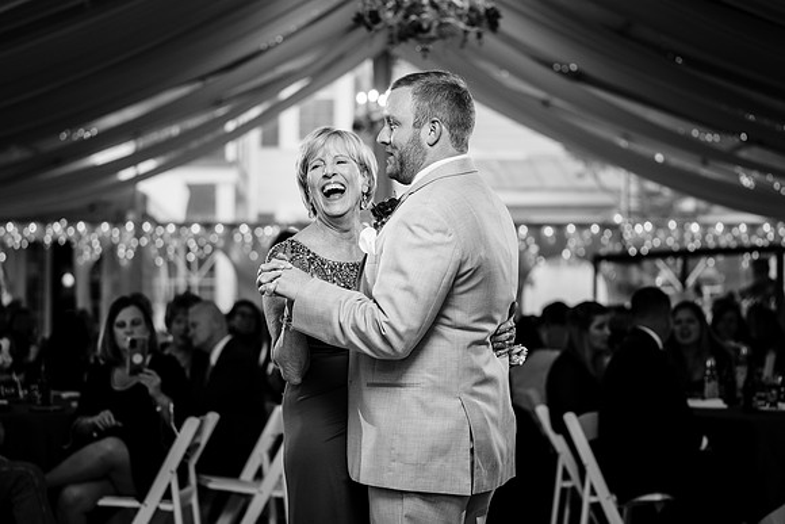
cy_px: 245
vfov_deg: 16.8
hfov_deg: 25.0
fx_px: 1773
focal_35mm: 81
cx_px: 363
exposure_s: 1/250
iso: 500
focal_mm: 75
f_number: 2.8
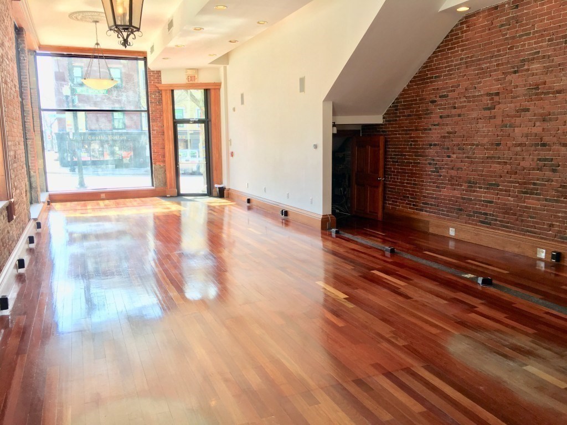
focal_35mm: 29
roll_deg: +1.3
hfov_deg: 61.7
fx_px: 475
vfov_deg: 48.2
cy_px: 212
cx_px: 284
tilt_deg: -8.7
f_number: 2.2
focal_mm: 4.15
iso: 25
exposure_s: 1/60
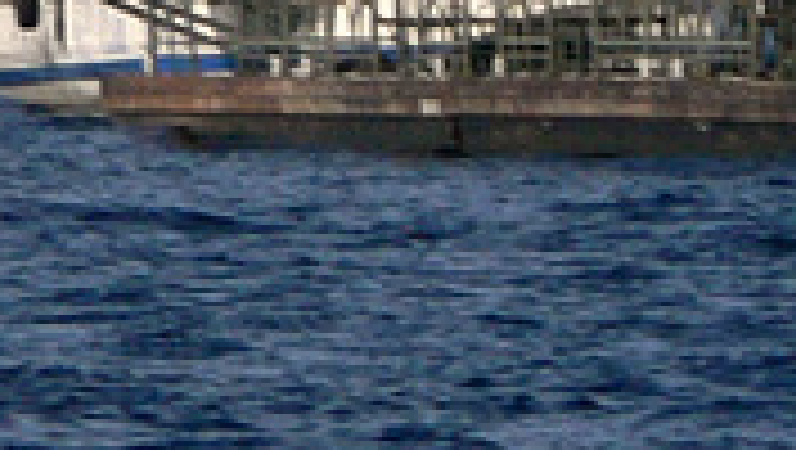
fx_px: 27109
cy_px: -909
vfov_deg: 0.9
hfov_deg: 1.7
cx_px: 1282
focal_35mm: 1283
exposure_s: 1/500
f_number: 5.6
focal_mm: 38.3
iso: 80
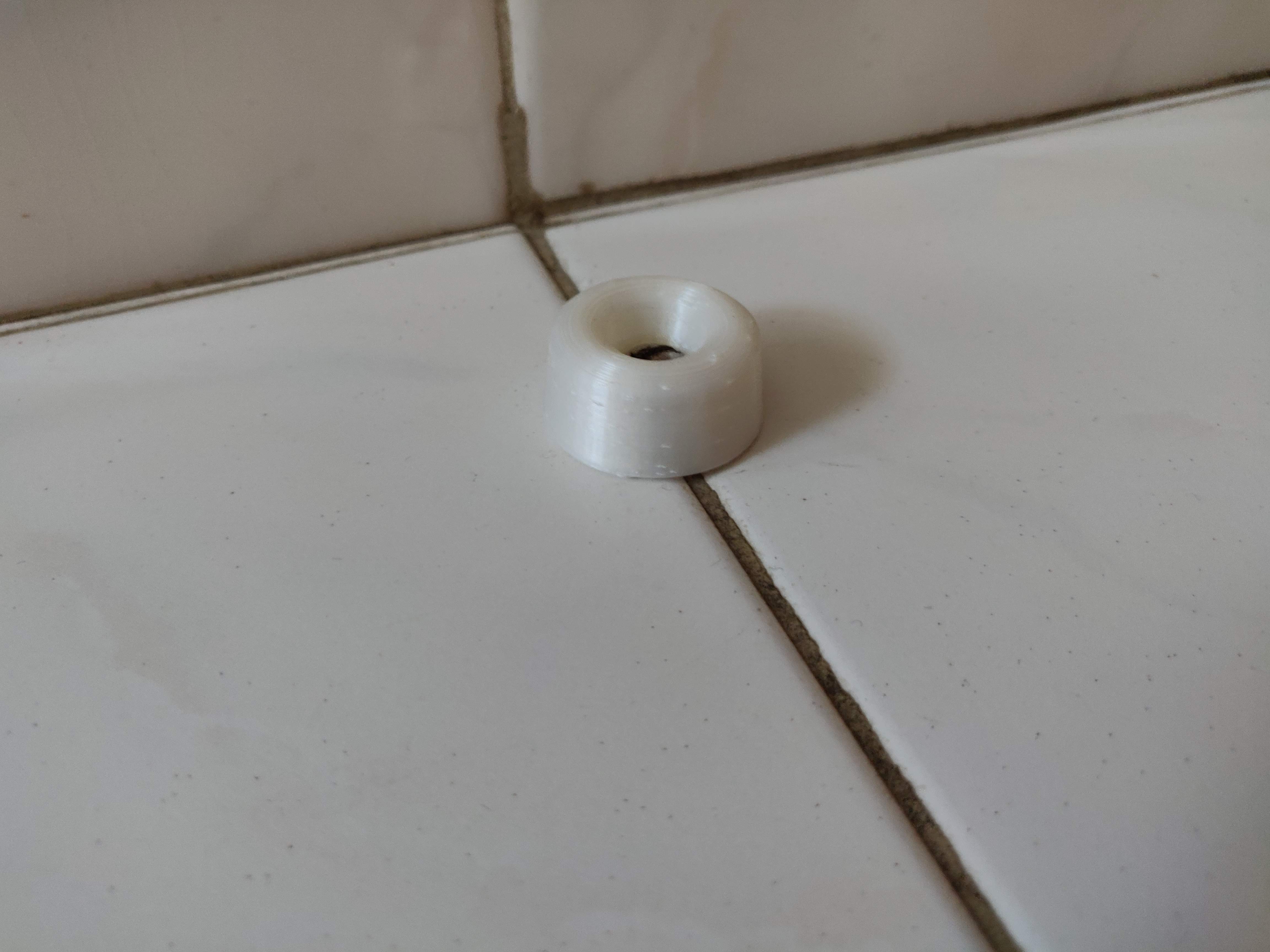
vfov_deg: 54.9
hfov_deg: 69.4
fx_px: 917
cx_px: 635
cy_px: 476
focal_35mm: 25
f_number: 1.7
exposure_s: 1/25
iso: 1000
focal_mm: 4.25
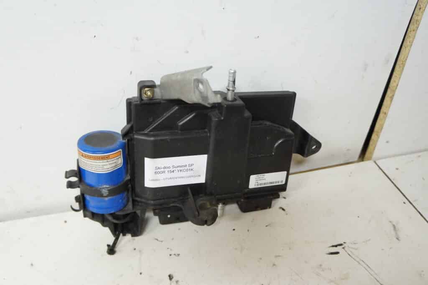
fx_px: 321
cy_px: 142
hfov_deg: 67.4
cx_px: 214
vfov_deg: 47.9
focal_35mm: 27
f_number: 3.5
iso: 3200
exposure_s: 1/40
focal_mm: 18
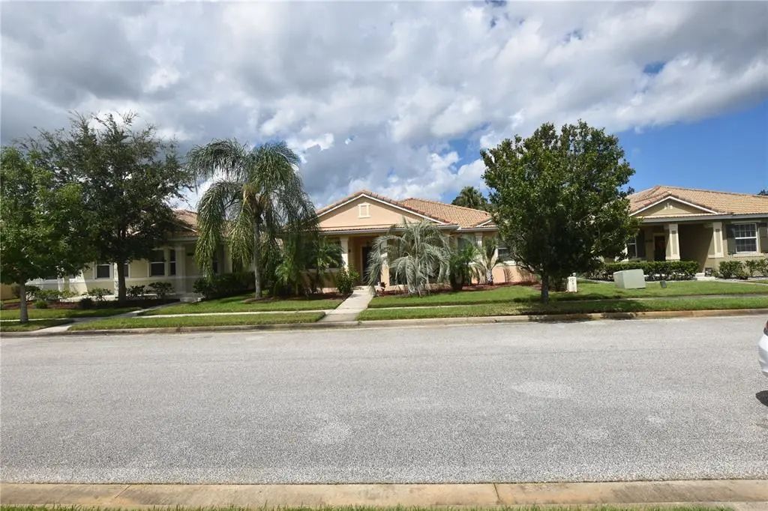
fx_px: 384
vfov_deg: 67.3
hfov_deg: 90.0
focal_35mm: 18
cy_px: 256
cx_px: 384
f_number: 8
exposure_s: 1/500
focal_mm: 12
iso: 160
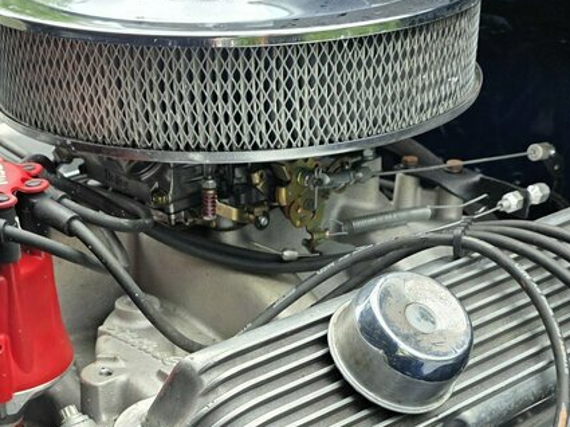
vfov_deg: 21.6
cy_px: 448
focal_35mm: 65
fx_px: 1069
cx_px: 223
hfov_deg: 29.8
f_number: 1.7
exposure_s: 1/359
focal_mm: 6.3
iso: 32
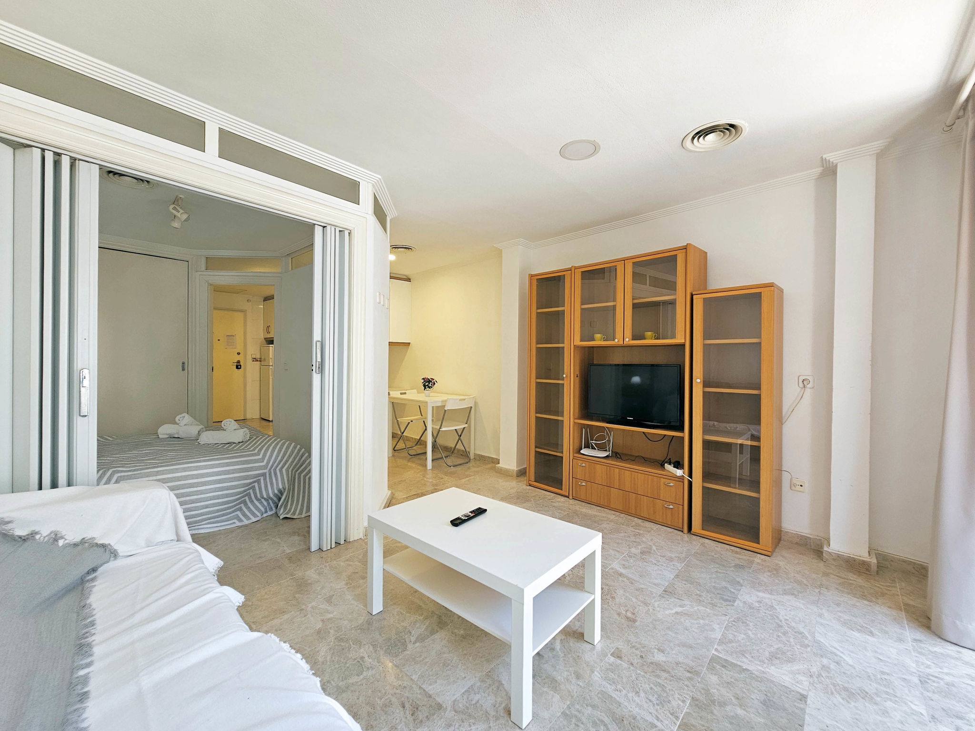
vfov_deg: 89.9
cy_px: 366
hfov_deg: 106.2
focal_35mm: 13
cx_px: 488
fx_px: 366
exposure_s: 1/50
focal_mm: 2.2
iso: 64
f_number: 2.2
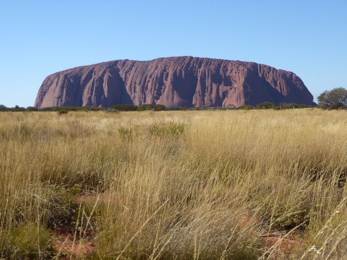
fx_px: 652
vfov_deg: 22.6
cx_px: 174
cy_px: 130
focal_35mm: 65
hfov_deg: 29.8
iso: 80
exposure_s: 1/500
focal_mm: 10.9
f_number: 4.3
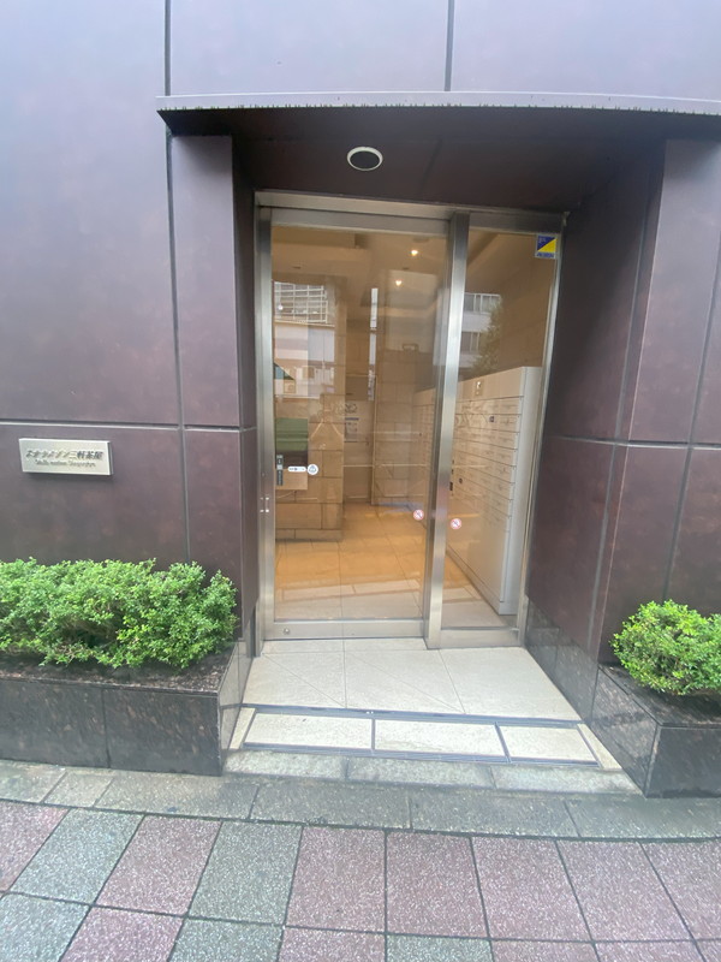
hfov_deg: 89.9
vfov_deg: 106.2
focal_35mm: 13
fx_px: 361
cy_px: 481
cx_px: 360
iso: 160
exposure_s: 1/121
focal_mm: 1.54
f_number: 2.4
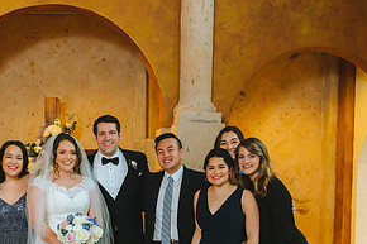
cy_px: 240
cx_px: 61
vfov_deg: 22.5
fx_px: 591
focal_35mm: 58
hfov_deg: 33.3
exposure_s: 1/160
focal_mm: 29
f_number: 4
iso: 4000
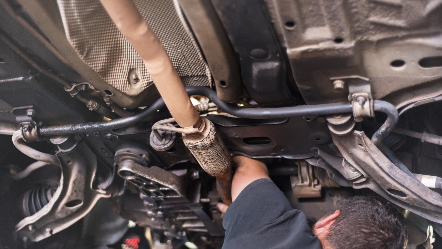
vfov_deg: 22.6
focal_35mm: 53
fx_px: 621
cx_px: 219
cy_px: 140
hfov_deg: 39.2
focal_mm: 50
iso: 1600
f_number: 1.8
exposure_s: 1/80
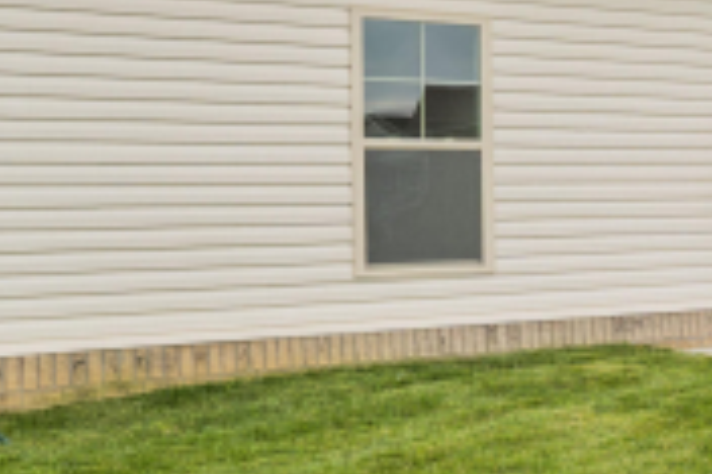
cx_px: 789
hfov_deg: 24.0
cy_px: 178
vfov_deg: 17.2
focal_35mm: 79
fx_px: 1564
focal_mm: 18.5
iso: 125
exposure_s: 1/200
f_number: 4.5
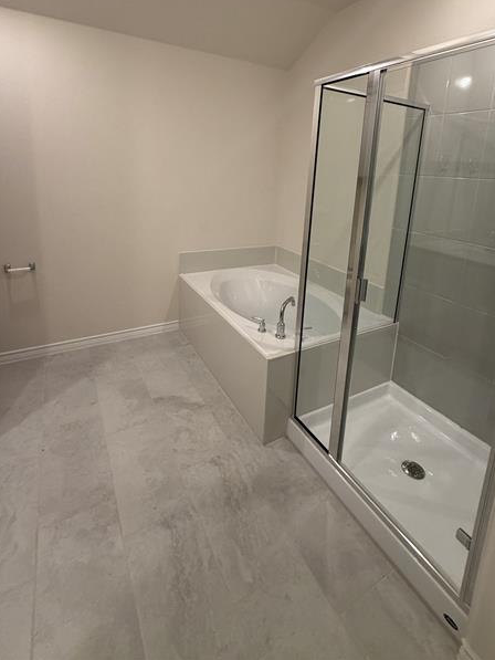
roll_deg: -1.0
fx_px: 343
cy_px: 238
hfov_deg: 71.6
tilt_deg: -7.9
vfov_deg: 85.6
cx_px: 257
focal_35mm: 18
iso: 250
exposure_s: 1/120
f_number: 2.2
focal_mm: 2.22
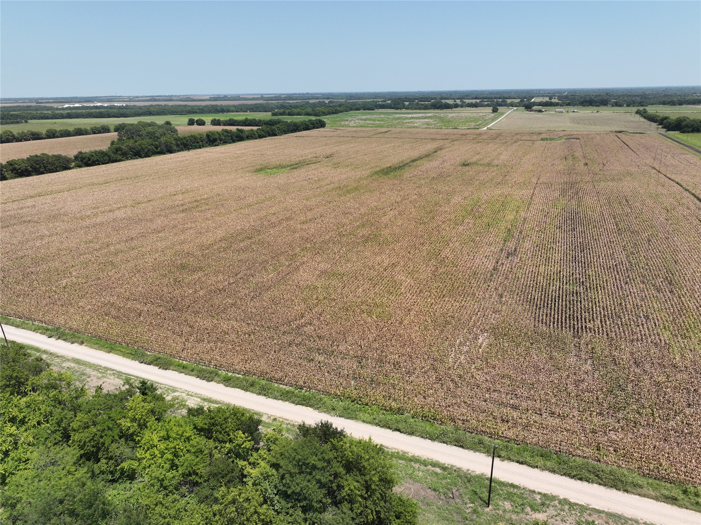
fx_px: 486
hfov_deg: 71.6
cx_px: 350
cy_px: 262
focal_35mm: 24
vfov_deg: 56.8
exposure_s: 1/1600
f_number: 2.8
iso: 100
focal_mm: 12.29
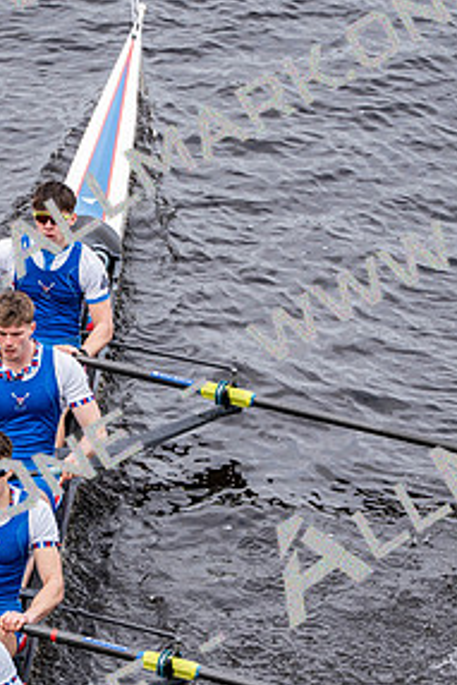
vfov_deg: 5.1
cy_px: 401
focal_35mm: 405
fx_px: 7702
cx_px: 72
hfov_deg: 3.4
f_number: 2.8
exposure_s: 1/2000
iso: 320
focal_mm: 200
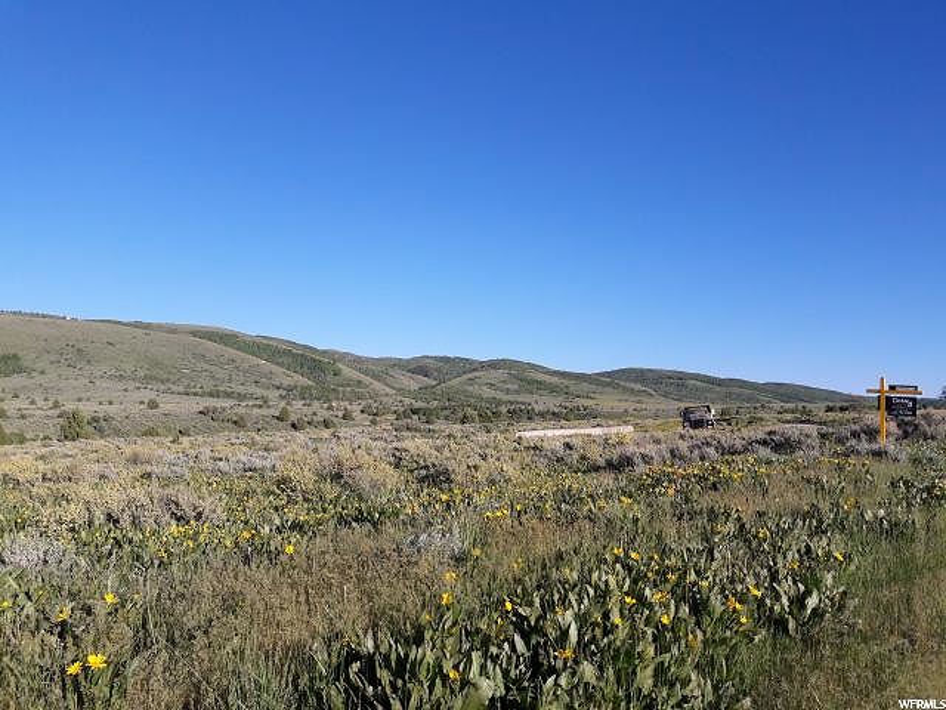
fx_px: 765
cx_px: 473
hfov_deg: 63.4
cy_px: 355
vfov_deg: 49.7
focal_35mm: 28
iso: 40
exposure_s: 1/1323
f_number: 1.9
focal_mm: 3.7
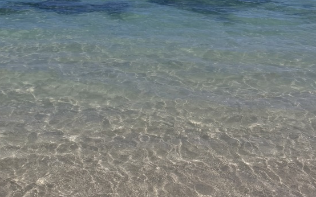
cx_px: 138
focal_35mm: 47
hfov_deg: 42.6
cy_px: 184
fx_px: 405
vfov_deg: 26.3
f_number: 1.78
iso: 100
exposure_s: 1/20000
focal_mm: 6.86
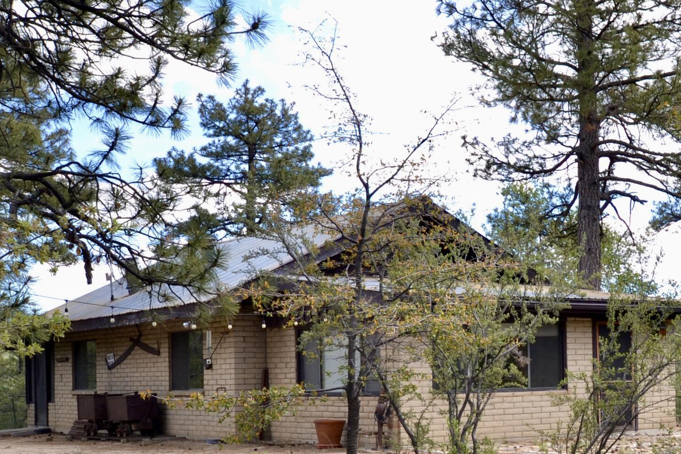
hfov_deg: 31.2
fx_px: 1154
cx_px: 624
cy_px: 361
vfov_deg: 22.0
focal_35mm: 61
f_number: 5.6
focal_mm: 20
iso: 160
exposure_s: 1/125
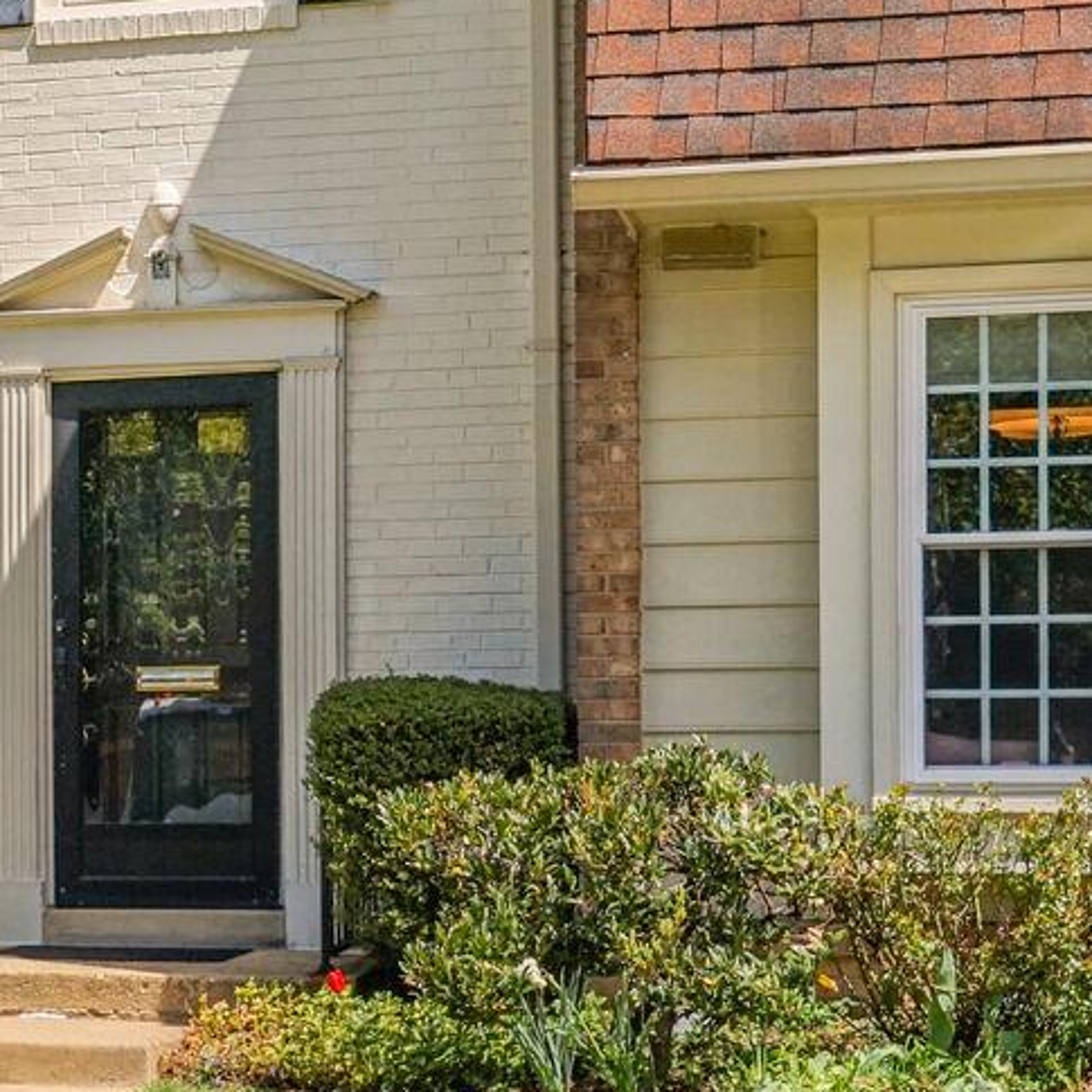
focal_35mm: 103
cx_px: -162
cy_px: 167
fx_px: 3676
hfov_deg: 16.3
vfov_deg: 16.7
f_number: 10
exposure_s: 1/1000
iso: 640
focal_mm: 34
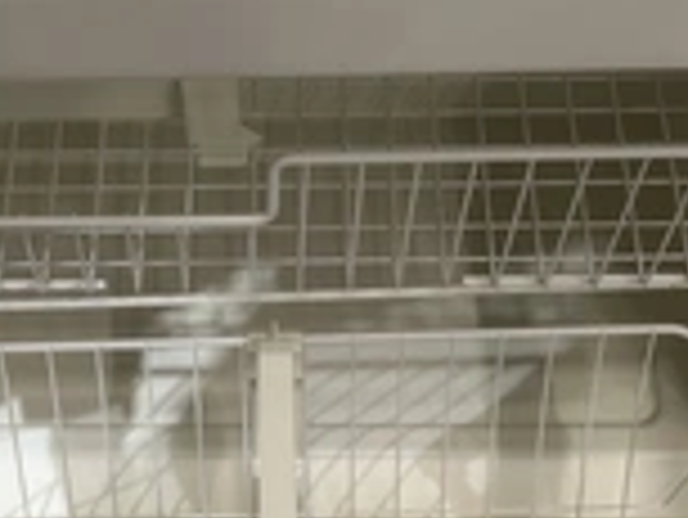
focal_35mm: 68
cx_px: 225
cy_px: 342
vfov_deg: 21.6
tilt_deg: -62.3
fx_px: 1353
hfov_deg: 28.3
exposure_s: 1/60
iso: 80
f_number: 1.6
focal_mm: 5.1
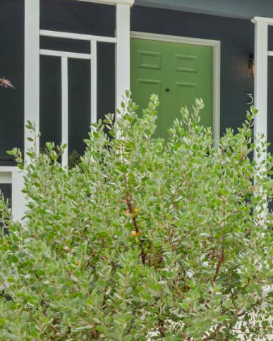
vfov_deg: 29.6
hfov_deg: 18.8
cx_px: 483
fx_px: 647
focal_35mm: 64
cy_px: 169
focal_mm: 22
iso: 100
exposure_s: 1/13
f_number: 10
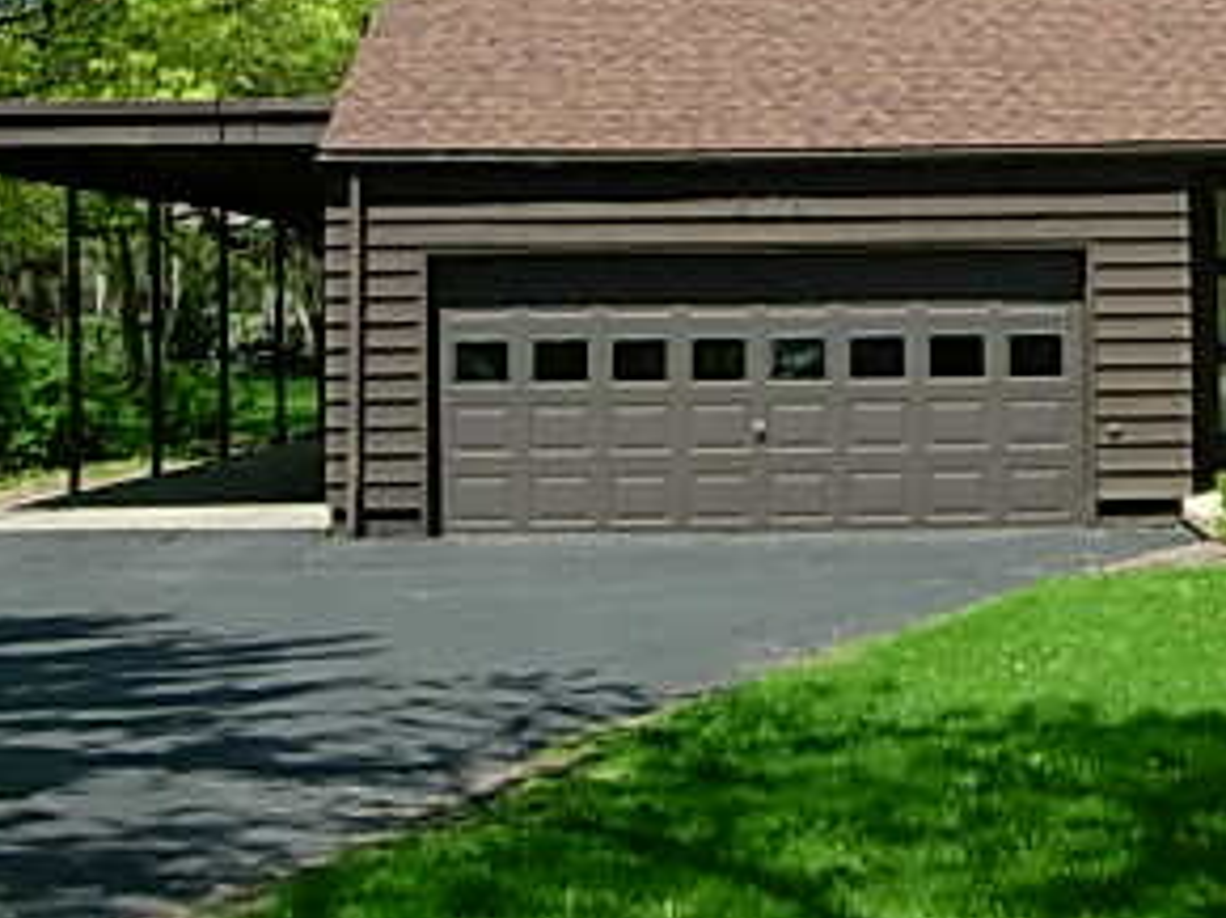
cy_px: 173
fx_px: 2973
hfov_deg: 22.4
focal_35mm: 84
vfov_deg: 17.4
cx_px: 1239
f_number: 4.8
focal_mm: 7.8
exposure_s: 1/497
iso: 79
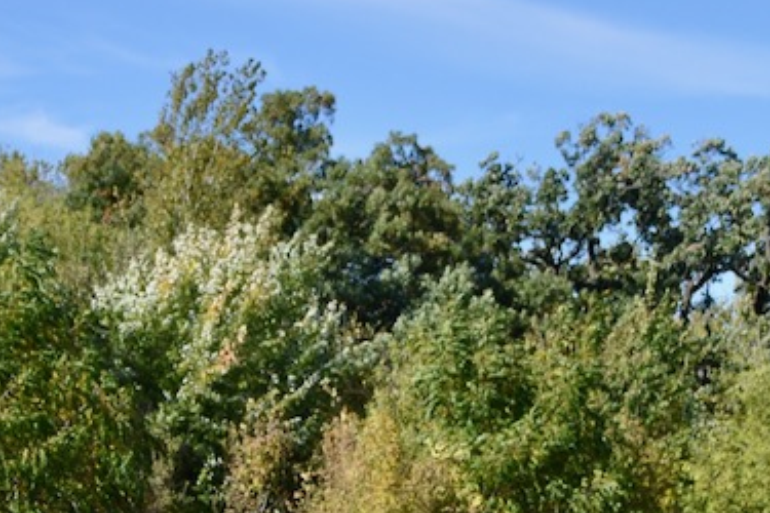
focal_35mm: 133
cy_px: 850
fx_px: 2844
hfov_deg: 14.9
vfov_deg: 9.9
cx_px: -177
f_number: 7.1
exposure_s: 1/200
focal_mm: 26
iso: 100
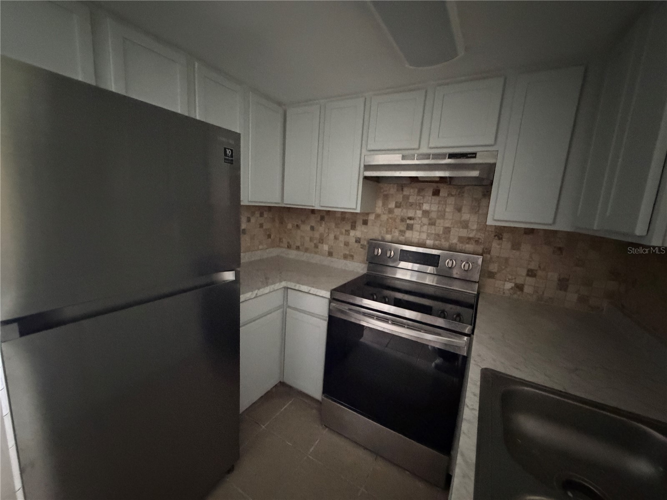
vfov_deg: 85.7
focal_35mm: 14
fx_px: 270
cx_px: 334
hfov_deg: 102.1
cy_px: 250
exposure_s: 1/30
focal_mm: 2.22
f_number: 2.2
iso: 2000
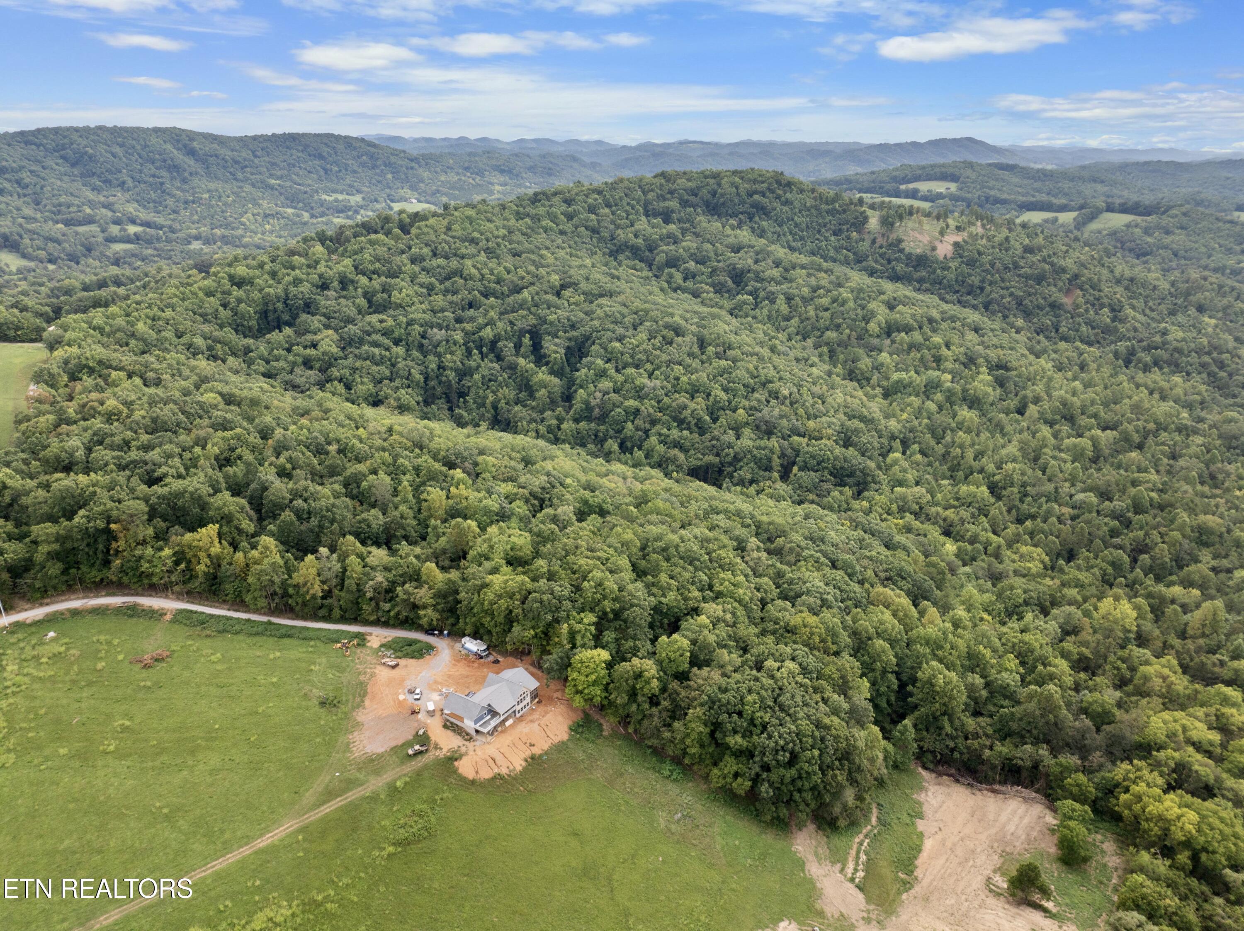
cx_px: 622
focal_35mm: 24
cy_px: 466
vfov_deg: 56.8
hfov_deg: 71.6
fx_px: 862
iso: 420
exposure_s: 1/15
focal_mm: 12.29
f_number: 2.8
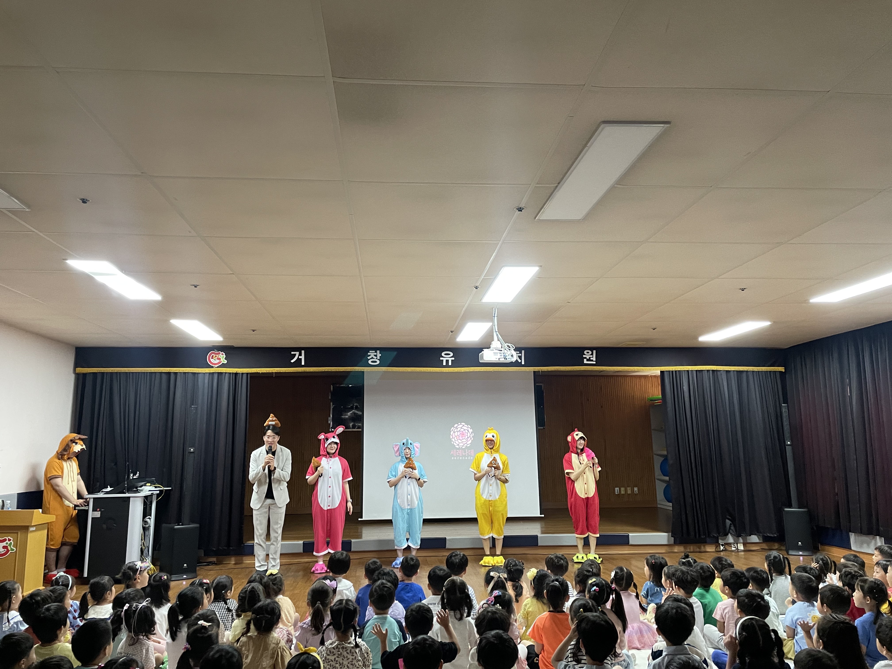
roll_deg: +0.6
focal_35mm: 26
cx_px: 446
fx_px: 670
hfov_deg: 67.3
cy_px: 334
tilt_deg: +10.5
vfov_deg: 53.1
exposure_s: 1/60
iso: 320
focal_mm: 4.2
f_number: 1.6
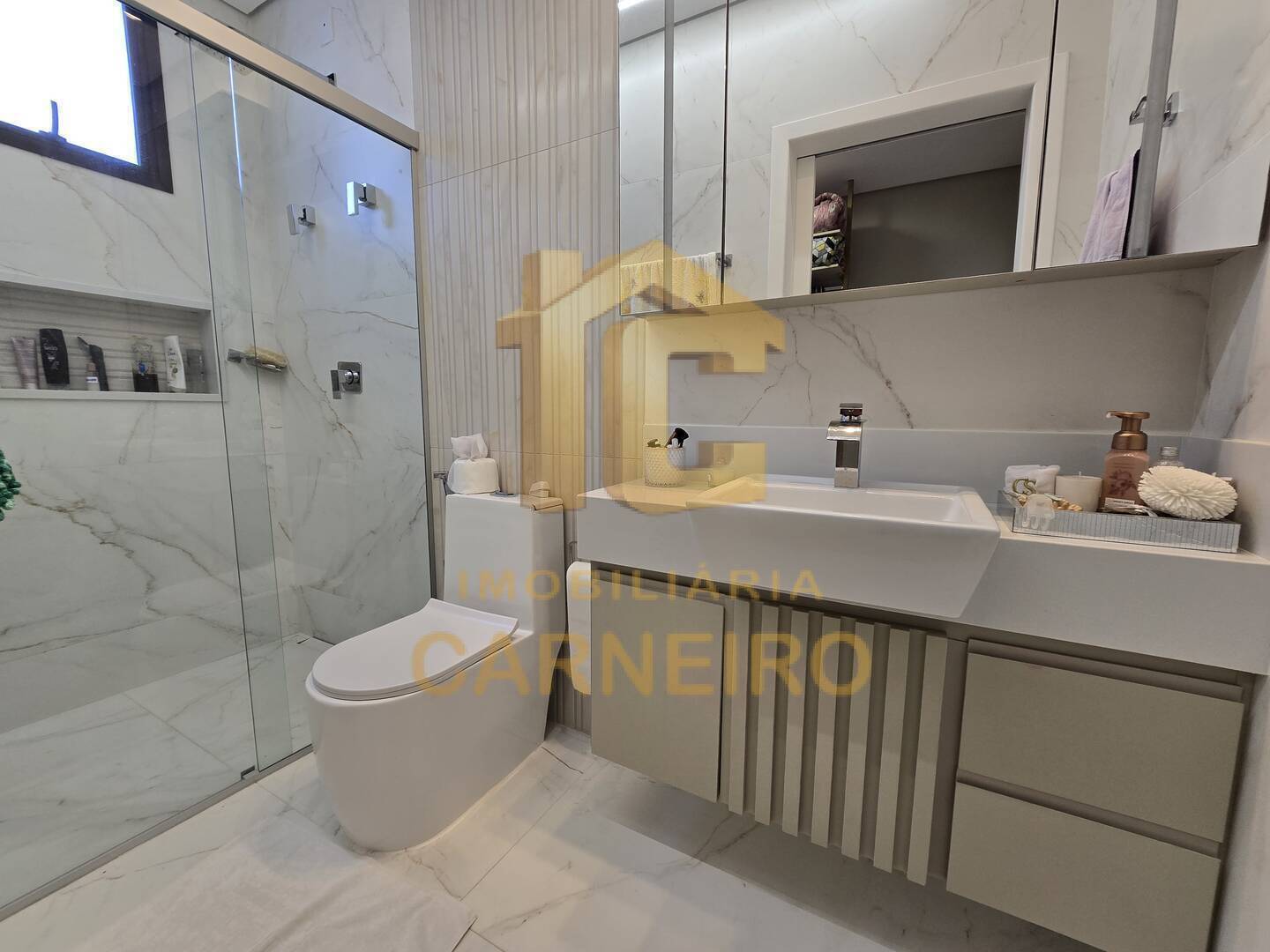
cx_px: 635
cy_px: 476
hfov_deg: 106.2
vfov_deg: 89.9
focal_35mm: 13
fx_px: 477
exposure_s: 1/60
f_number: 2.2
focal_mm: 2.2
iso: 50
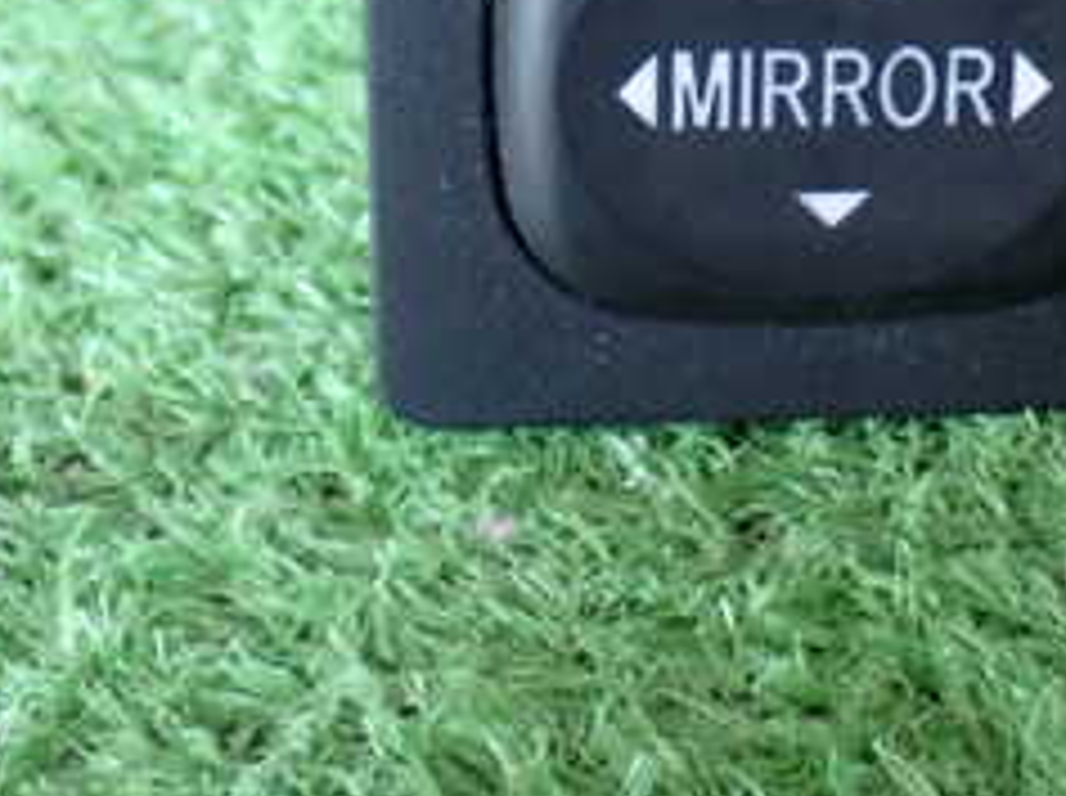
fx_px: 3198
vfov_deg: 14.0
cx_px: 927
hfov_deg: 18.7
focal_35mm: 104
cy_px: -27
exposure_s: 1/40
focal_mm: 7.31
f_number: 2.8
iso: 800
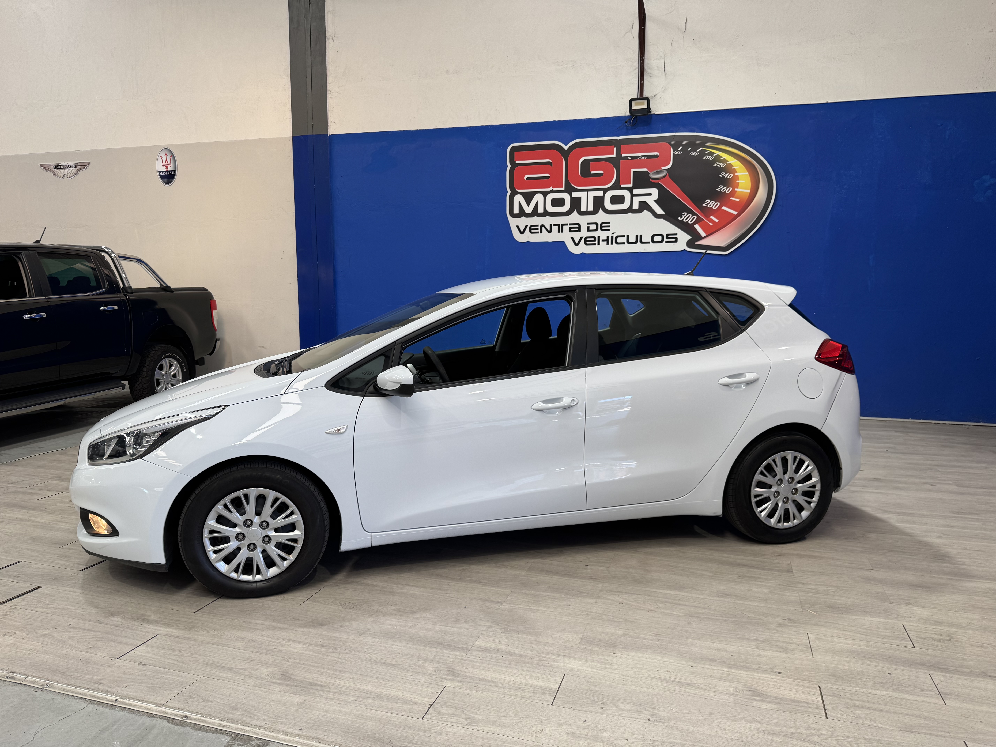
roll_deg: +0.0
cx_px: 498
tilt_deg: -6.3
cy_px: 374
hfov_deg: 71.6
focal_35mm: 24
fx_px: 691
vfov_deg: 56.8
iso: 64
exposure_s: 1/100
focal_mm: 6.76
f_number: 1.78
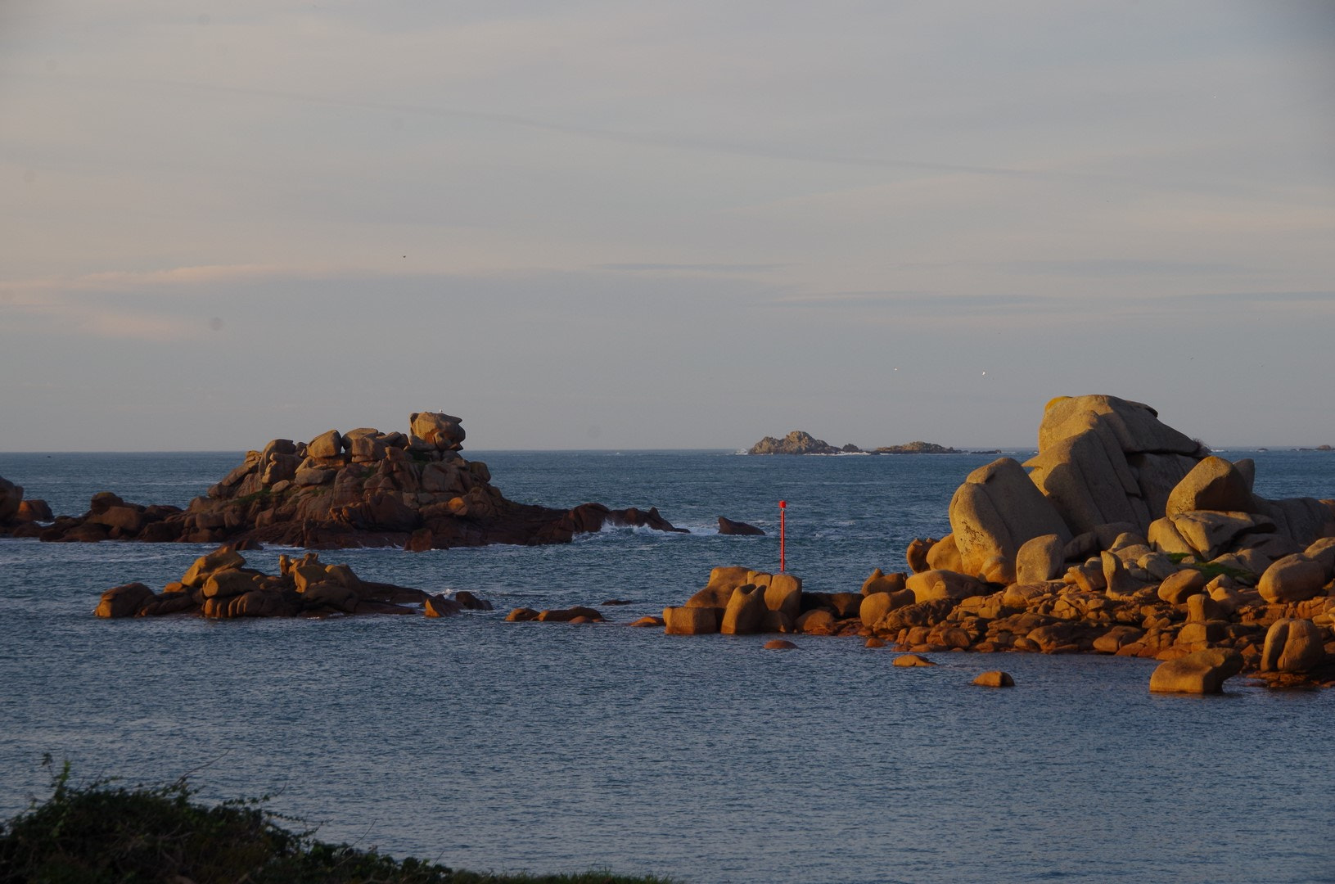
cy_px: 442
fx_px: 4699
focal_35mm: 127
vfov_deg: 10.7
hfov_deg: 16.2
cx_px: 668
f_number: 8
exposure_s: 1/125
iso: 200
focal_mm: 85
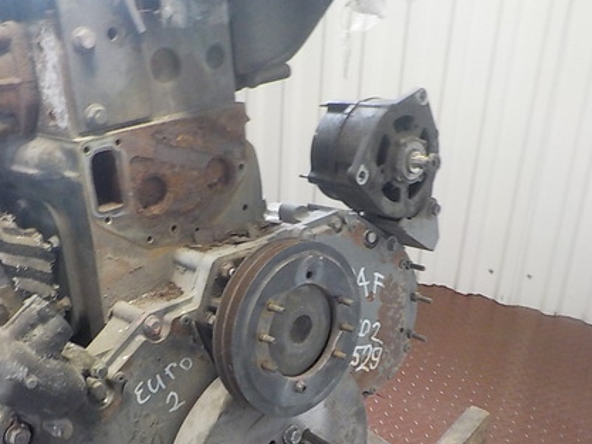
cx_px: 268
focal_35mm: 46
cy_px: 295
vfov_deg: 31.3
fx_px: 787
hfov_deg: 41.2
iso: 360
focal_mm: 4.1
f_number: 3.3
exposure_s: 1/30
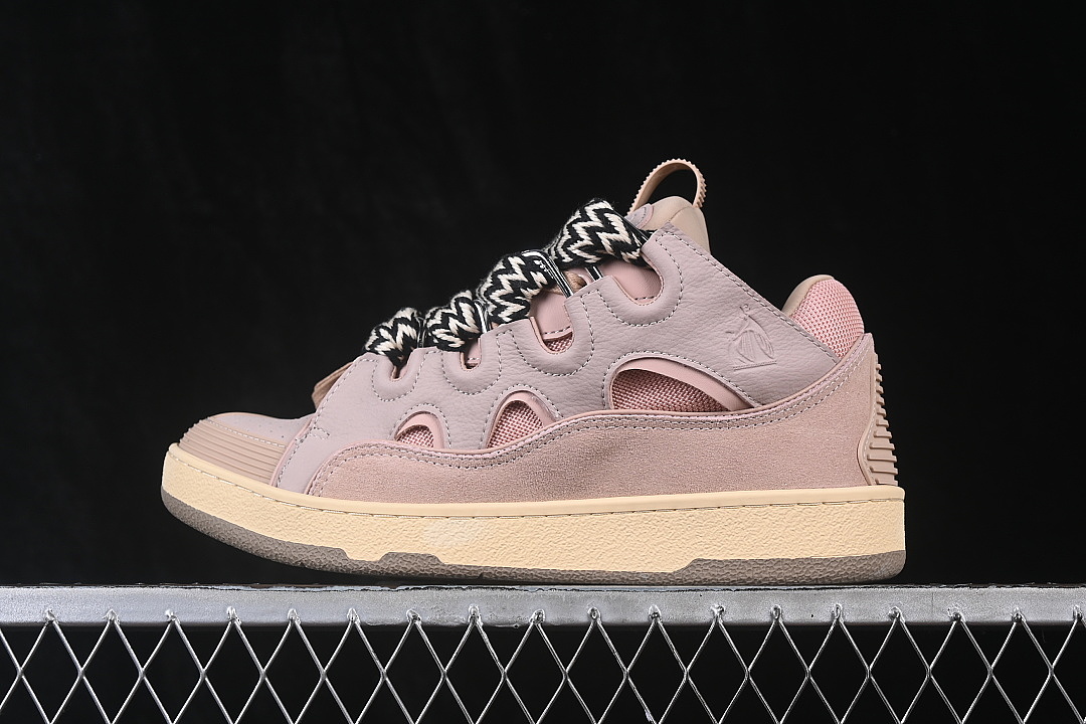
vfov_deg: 18.2
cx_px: 543
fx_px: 2262
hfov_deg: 27.0
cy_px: 362
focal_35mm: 75
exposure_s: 1/80
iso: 160
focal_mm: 50
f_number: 8
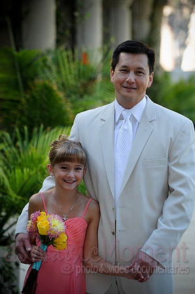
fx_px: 1425
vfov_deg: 11.8
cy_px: 147
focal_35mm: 175
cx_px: 98
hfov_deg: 7.8
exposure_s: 1/125
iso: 250
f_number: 4
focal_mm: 175
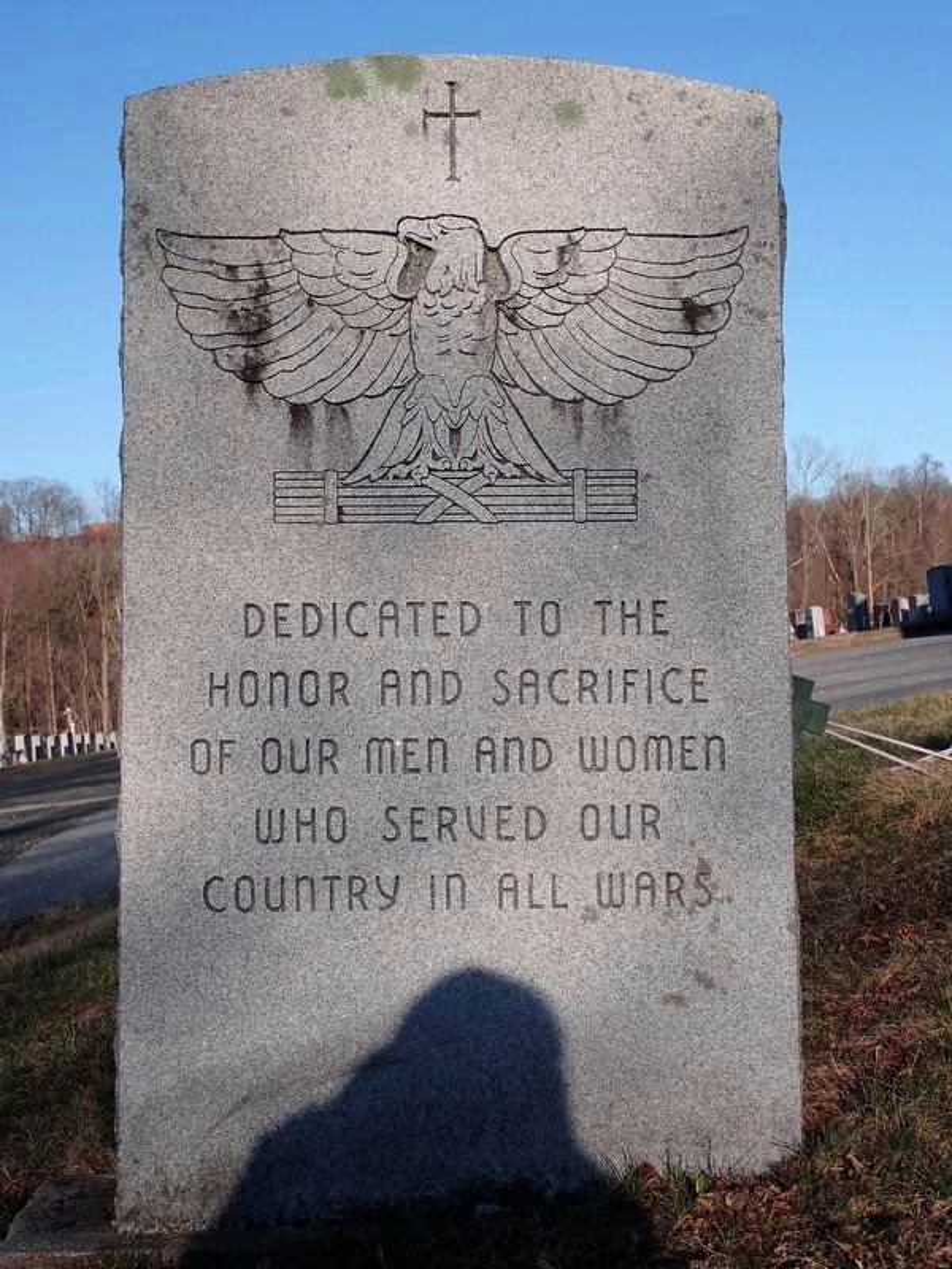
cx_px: 476
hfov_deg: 25.2
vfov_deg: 33.2
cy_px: 634
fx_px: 2127
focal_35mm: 58
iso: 100
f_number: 5
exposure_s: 1/640
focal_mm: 10.35
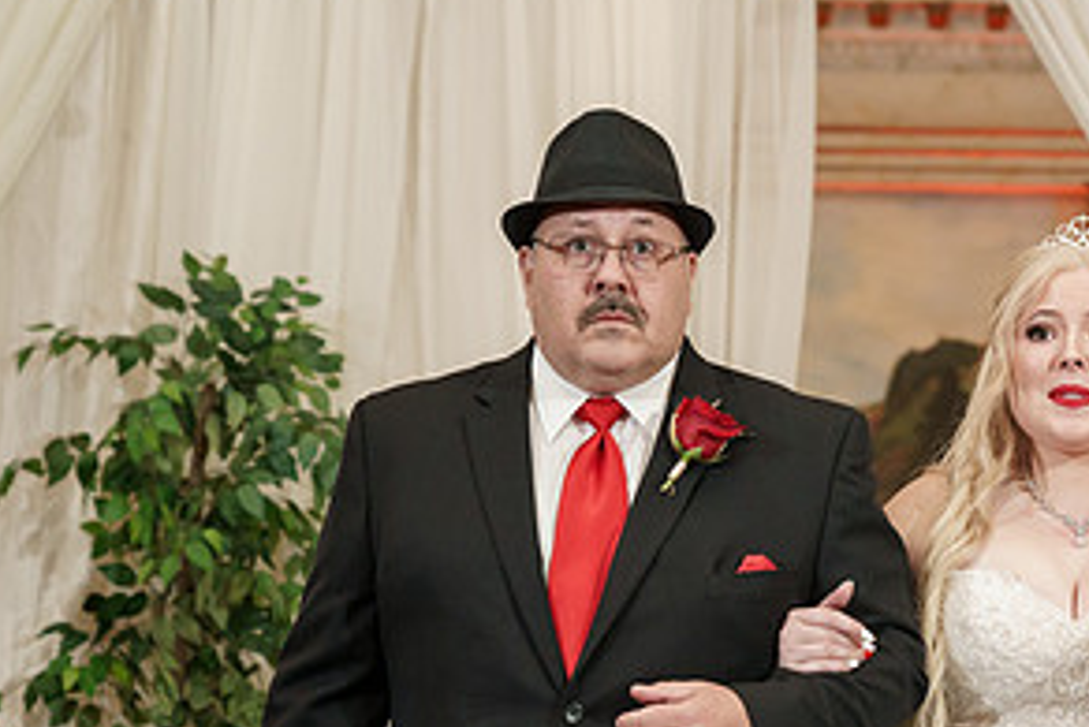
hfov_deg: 14.6
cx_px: 836
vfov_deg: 9.8
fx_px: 4237
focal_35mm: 140
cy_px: 606
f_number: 4
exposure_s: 1/160
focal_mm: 70
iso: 2000
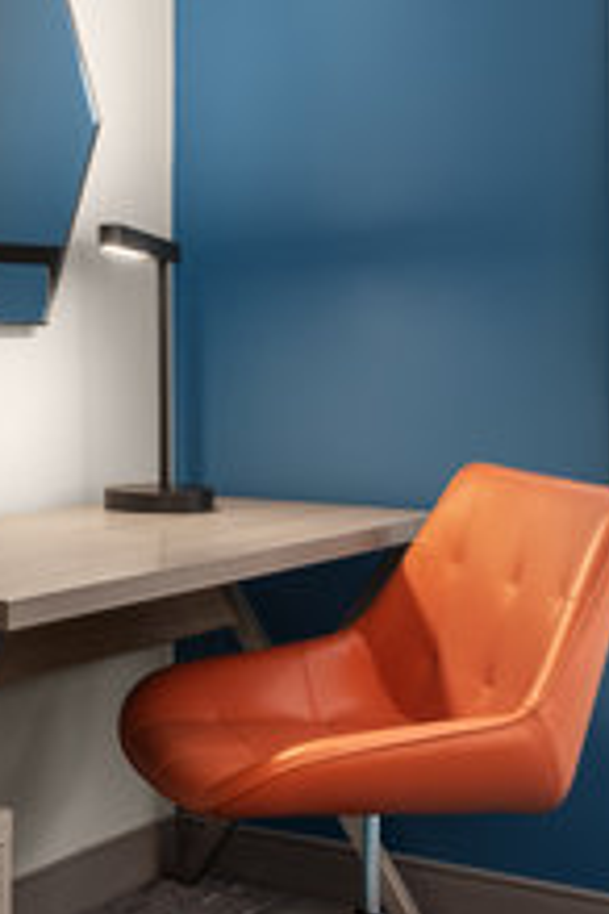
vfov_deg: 29.4
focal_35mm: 68
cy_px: 296
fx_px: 1725
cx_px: -196
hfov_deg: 18.5
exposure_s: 1/60
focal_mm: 21
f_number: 9
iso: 100
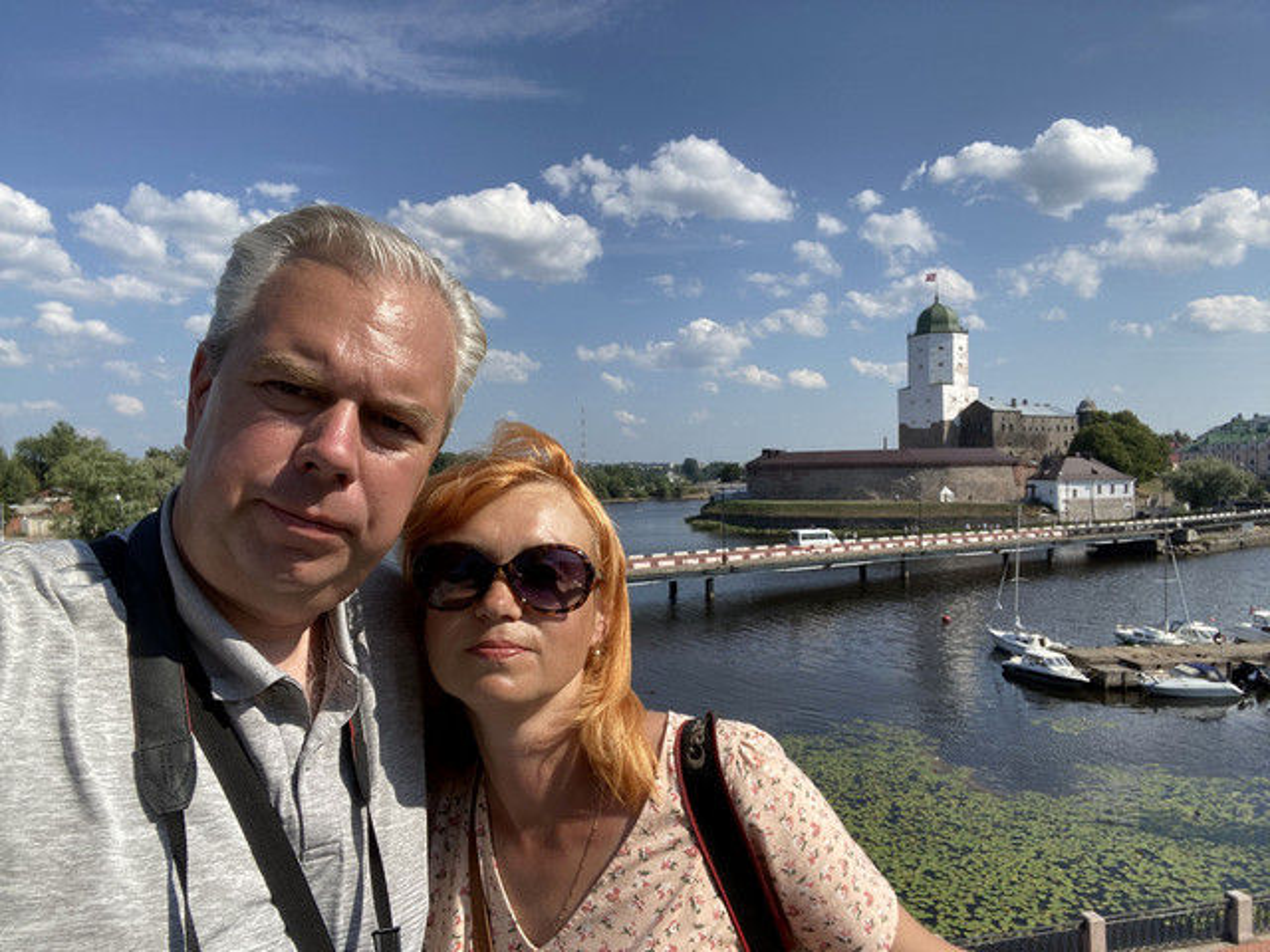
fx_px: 844
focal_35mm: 23
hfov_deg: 73.9
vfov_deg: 58.9
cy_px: 476
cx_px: 635
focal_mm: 2.71
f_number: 2.2
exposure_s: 1/915
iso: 25
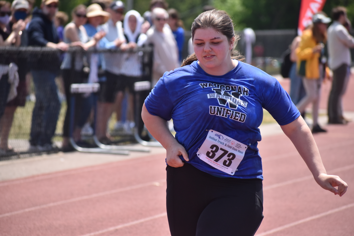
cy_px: 118
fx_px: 2507
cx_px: 177
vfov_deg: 5.4
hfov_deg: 8.1
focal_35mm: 255
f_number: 5
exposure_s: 1/4000
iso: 720
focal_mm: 170
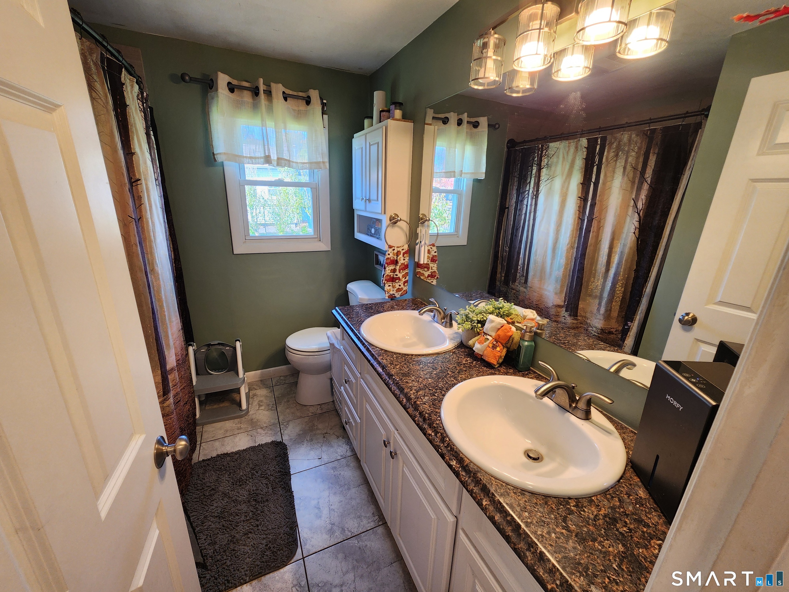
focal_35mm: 13
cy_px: 296
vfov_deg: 89.9
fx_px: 296
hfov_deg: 106.2
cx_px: 394
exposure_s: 1/60
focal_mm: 2.2
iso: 160
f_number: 2.2
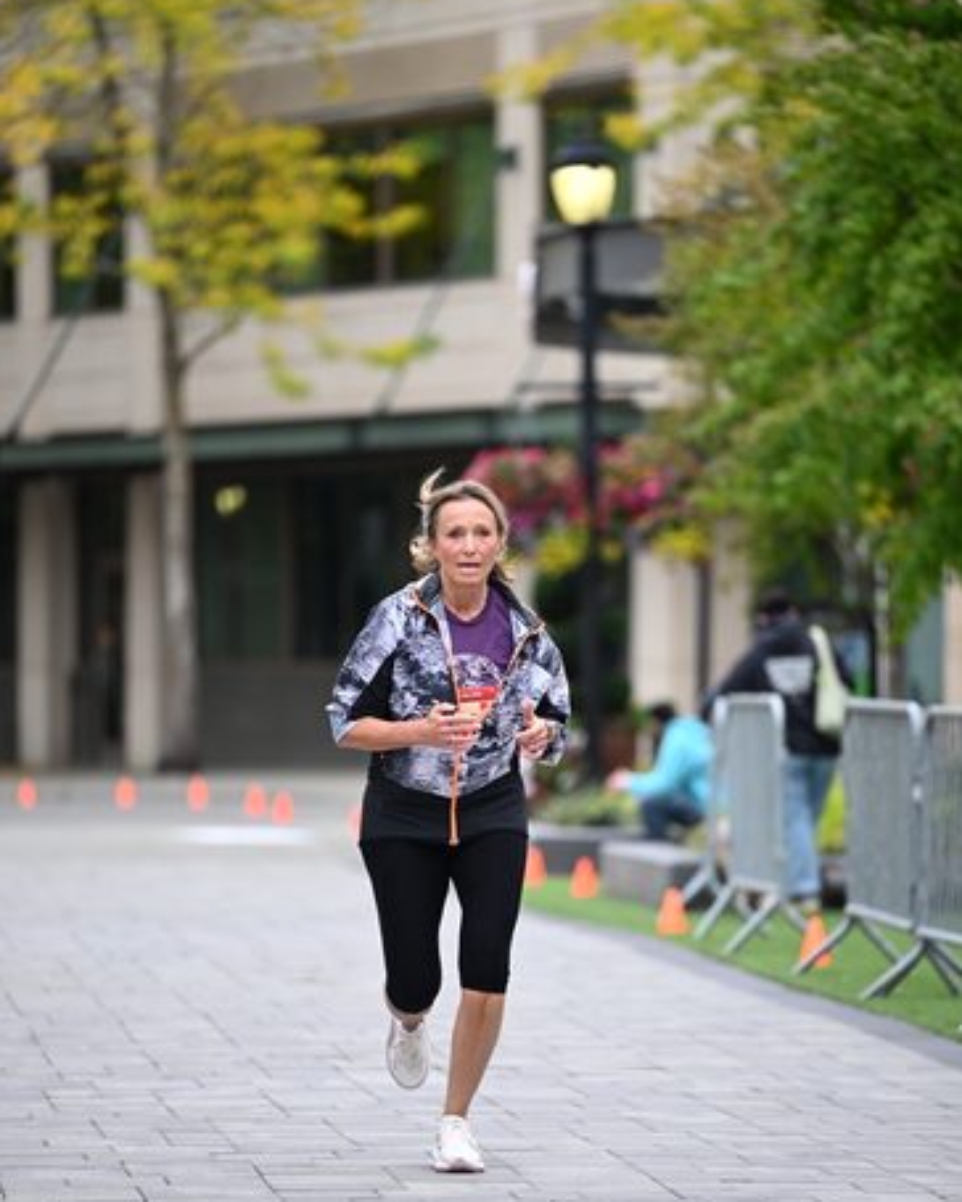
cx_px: 482
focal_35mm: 227
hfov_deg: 6.8
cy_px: 695
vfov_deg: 8.5
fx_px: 8079
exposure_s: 1/1600
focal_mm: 200
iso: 640
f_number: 2.8
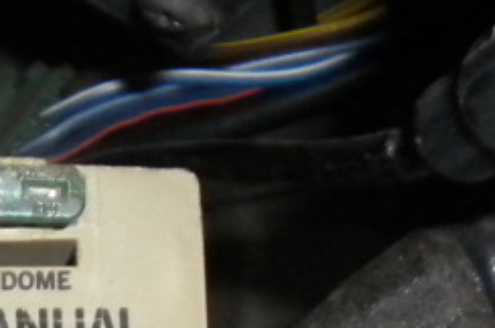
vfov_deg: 8.5
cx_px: -225
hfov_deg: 12.8
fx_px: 2101
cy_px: 640
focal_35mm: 153
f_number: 3.1
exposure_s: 1/30
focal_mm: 6.3
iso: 400
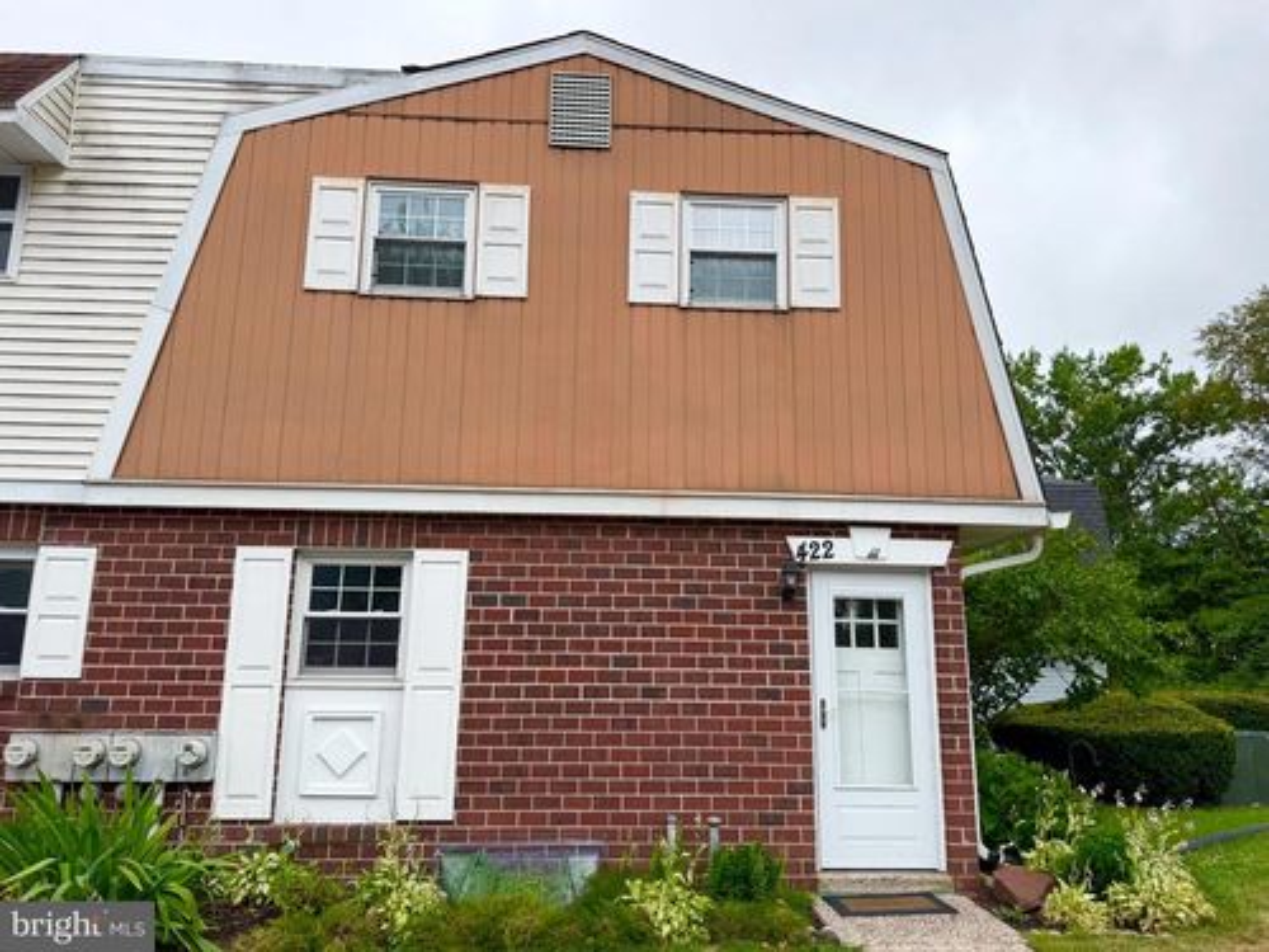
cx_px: 634
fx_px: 880
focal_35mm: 24
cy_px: 476
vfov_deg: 56.8
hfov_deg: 71.6
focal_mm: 6.76
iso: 80
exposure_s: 1/1522
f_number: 1.78
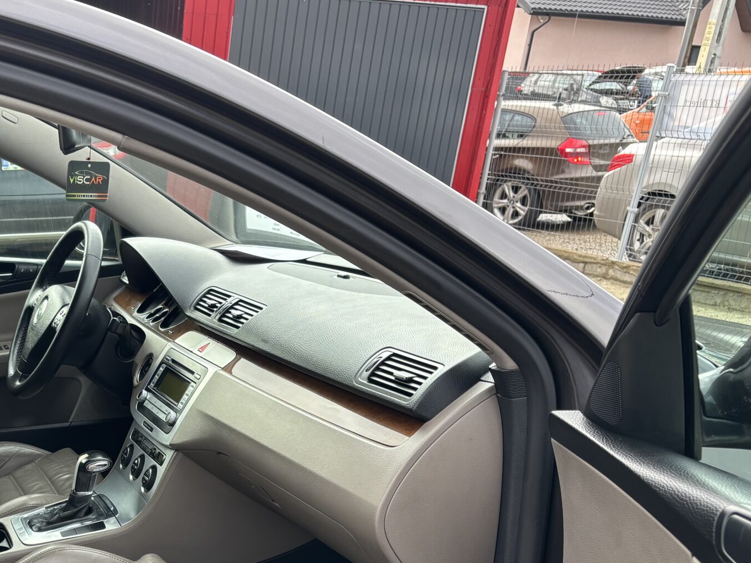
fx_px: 1063
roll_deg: -4.8
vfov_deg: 28.7
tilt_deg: -23.9
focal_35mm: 49
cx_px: 98
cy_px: 491
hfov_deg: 36.8
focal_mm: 5.96
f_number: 1.6
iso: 40
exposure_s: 1/146
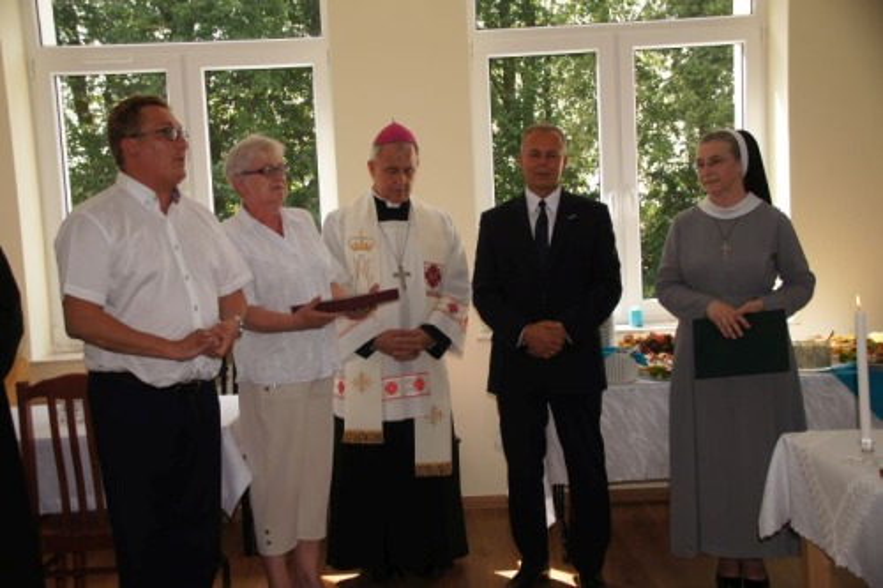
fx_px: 1030
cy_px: 294
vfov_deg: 31.9
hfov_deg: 46.4
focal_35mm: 42
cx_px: 442
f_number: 4
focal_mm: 28
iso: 160
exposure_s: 1/160
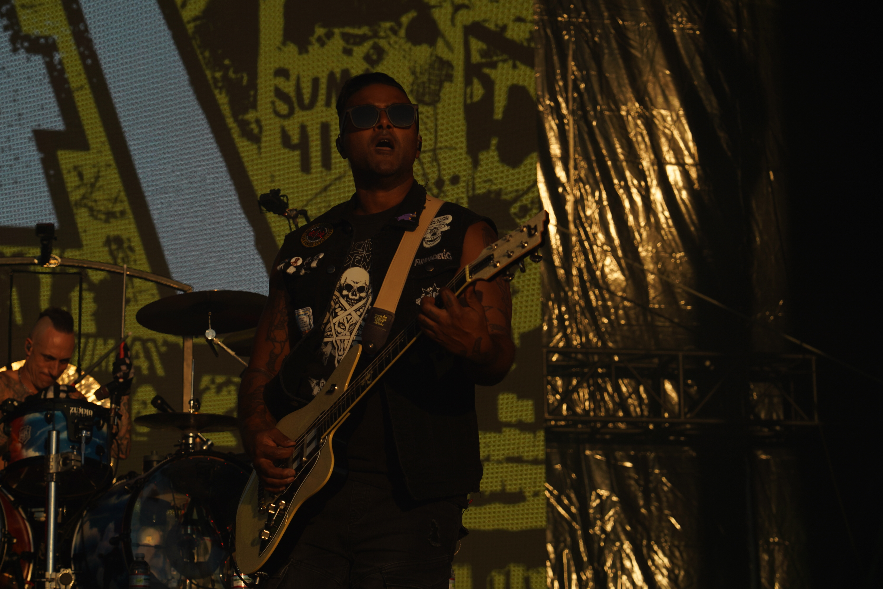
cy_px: 294
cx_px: 442
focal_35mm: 105
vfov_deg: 13.0
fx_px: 2575
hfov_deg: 19.5
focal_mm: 105
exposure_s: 1/640
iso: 100
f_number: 8
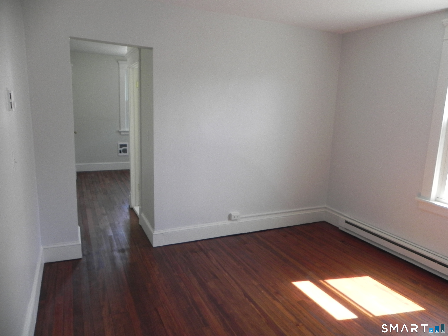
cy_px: 168
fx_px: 336
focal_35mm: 26
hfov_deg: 67.3
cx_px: 224
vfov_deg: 53.1
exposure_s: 1/61
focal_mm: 4.6
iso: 160
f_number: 3.2
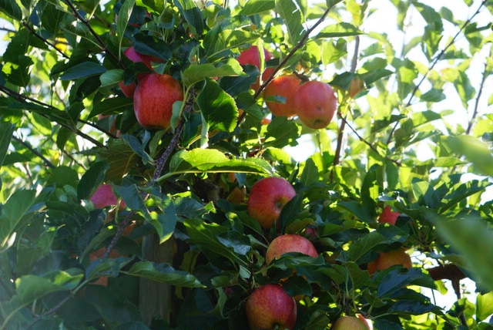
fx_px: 1131
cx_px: 246
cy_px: 165
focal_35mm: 82
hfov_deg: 24.6
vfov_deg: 16.6
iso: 100
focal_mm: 55
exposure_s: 1/100
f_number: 5
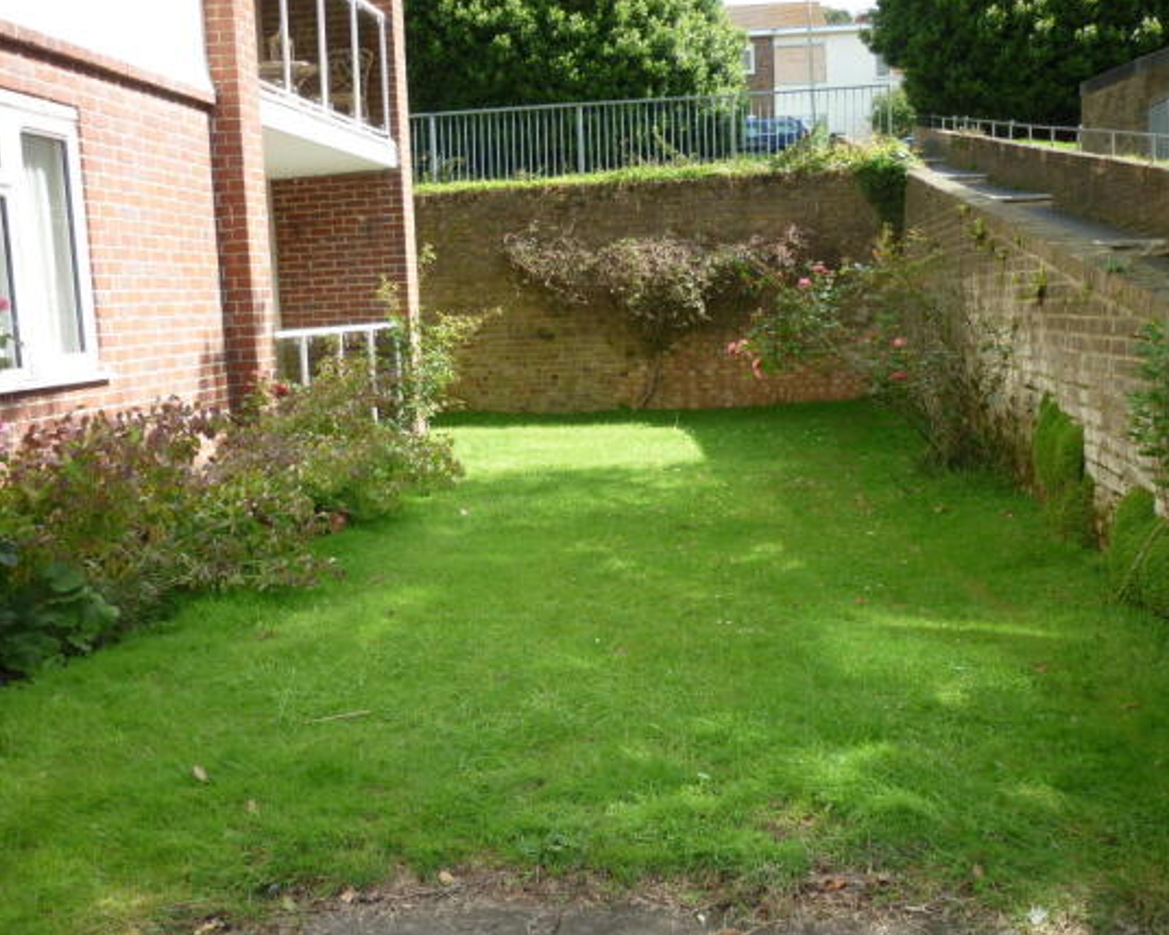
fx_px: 1211
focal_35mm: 35
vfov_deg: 42.2
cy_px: 470
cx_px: 566
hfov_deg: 51.5
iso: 100
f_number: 2.8
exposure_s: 1/400
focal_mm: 5.5
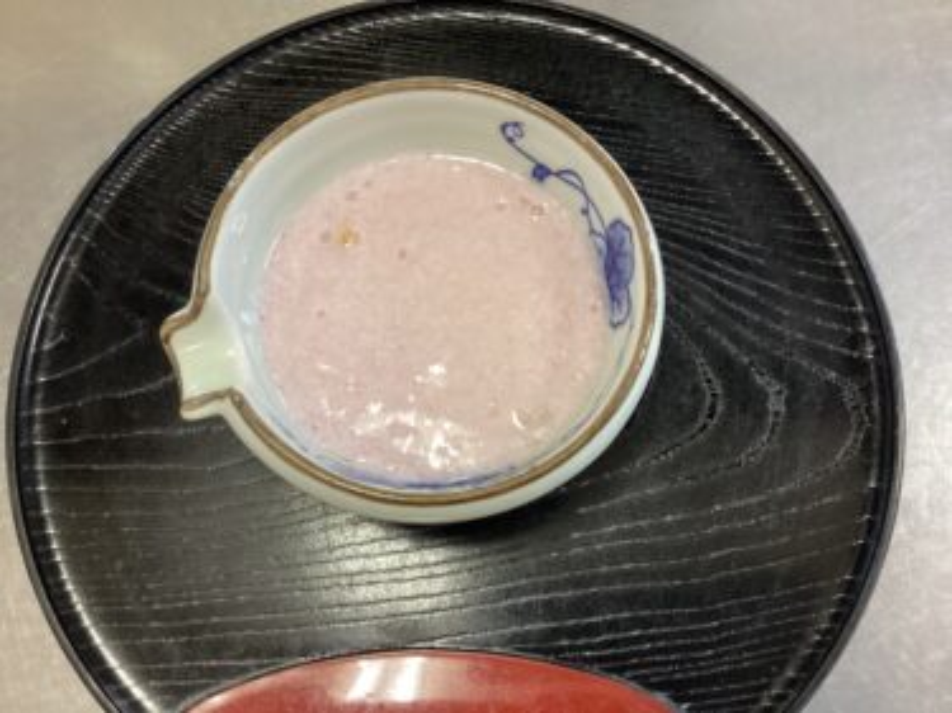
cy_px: 356
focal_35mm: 31
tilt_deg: -75.3
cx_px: 476
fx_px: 852
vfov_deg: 45.4
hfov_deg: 58.4
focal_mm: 3.3
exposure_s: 1/40
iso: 250
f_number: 2.4
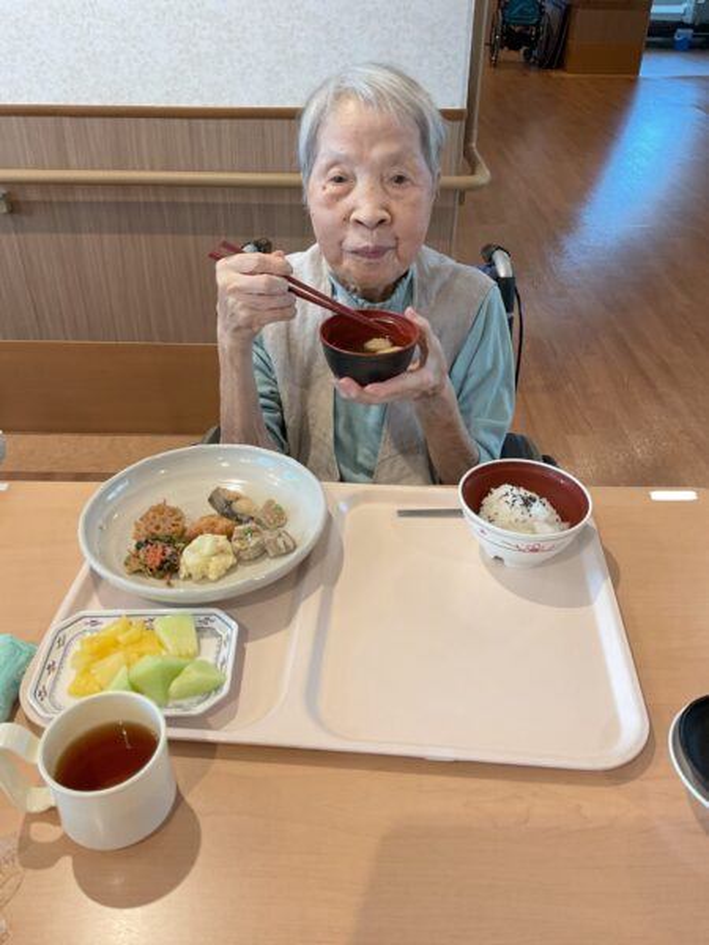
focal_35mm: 29
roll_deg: +0.7
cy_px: 472
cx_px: 354
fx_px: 792
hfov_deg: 48.2
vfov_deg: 61.7
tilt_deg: -34.5
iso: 64
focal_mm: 3
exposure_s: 1/60
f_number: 1.8
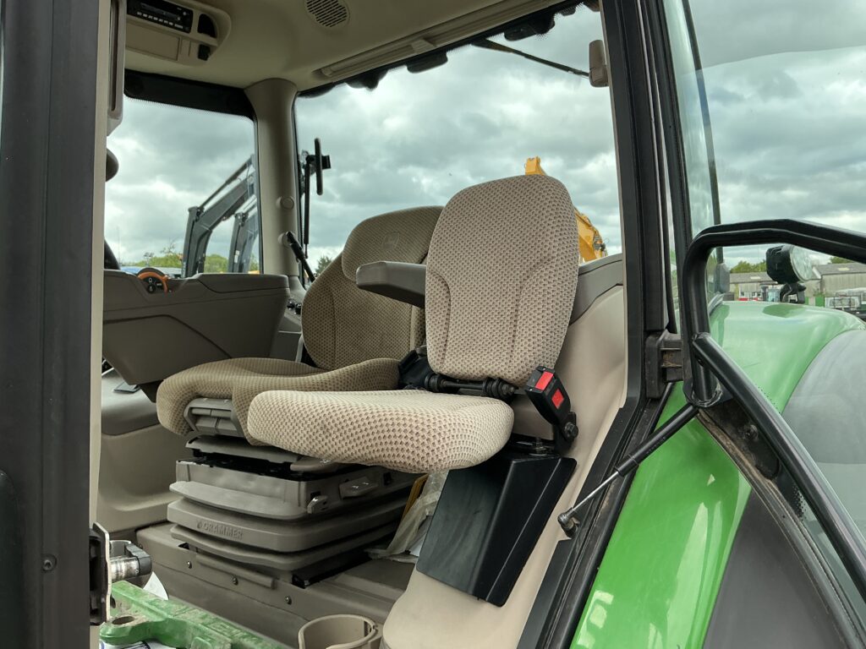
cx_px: 433
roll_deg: +1.7
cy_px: 324
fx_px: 700
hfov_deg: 63.4
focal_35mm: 28
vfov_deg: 49.7
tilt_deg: +0.8
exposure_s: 1/478
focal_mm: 3
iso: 25
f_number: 1.8
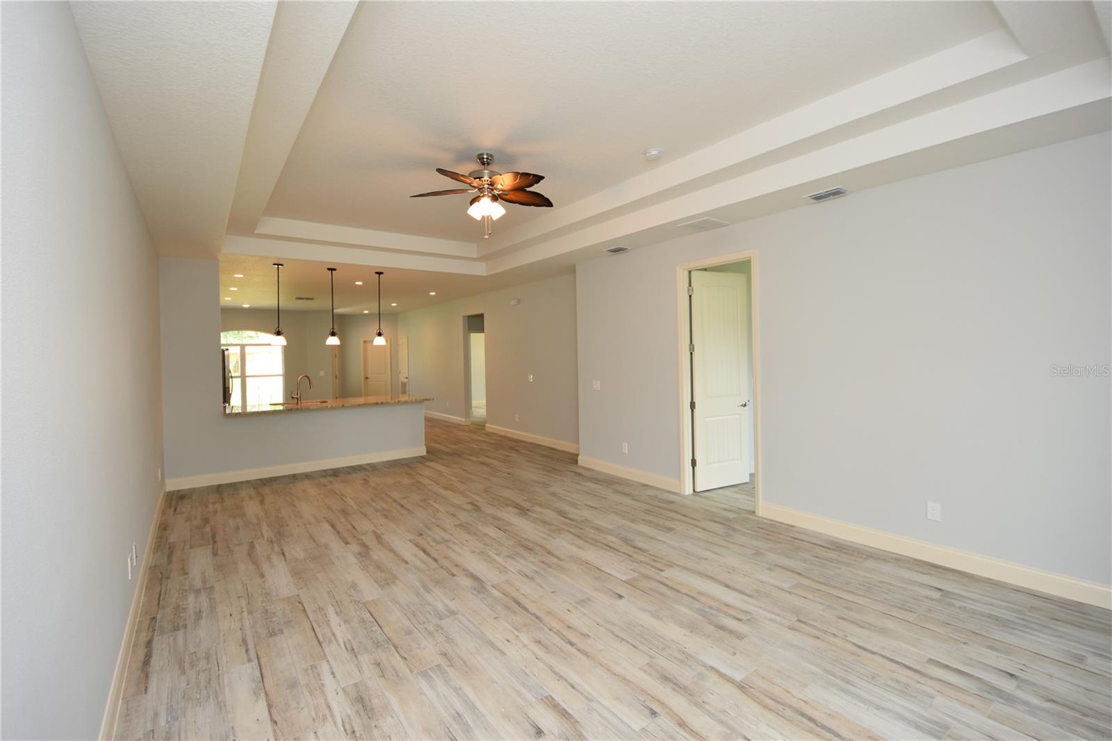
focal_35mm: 15
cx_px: 556
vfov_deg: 77.3
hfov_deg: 100.4
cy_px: 370
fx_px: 463
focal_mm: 10
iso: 220
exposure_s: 1/60
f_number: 4
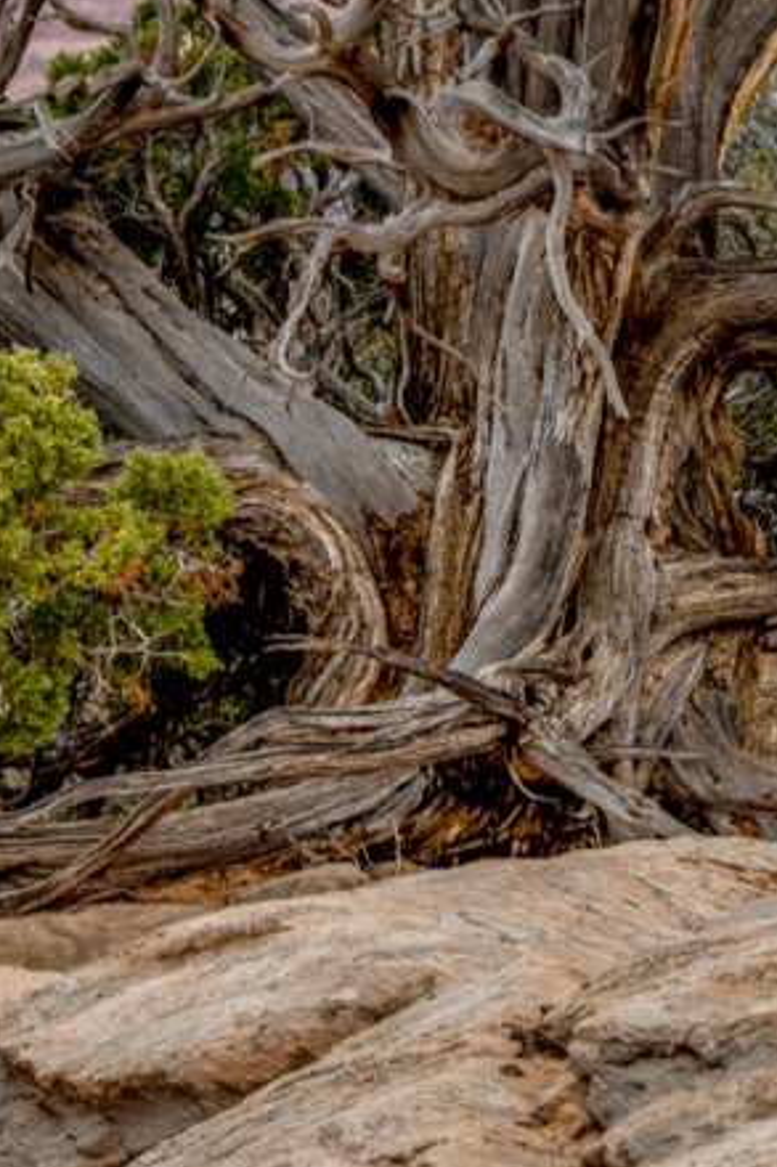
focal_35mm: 368
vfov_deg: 5.6
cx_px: 379
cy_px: -228
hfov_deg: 3.7
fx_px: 11922
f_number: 10
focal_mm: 120
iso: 100
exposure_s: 1/125
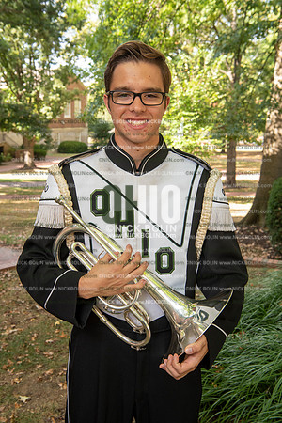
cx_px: 141
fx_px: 529
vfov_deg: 43.6
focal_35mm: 45
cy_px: 212
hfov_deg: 29.9
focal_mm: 45
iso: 500
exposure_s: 1/100
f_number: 8
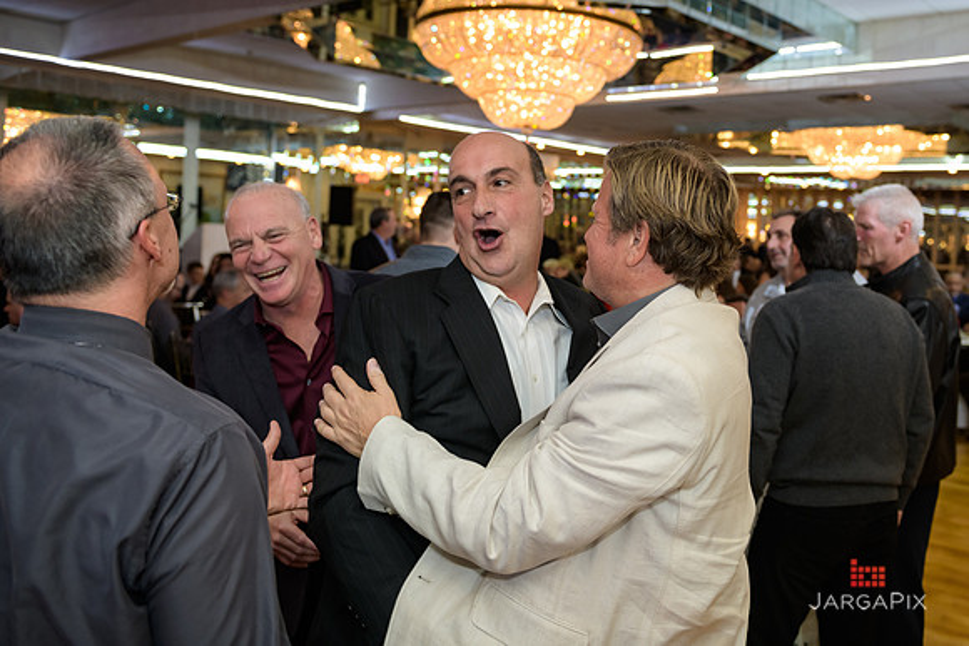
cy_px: 256
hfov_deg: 55.6
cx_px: 585
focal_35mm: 34
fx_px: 911
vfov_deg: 38.9
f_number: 3.2
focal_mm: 28
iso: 1000
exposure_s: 1/125
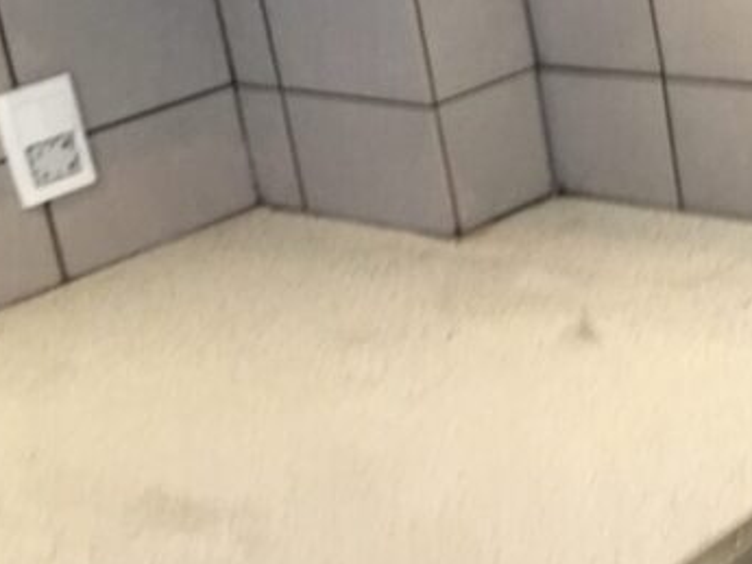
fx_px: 1869
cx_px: 911
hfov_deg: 21.1
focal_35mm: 86
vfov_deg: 16.8
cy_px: -4
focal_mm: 4.15
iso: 80
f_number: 2.2
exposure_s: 1/33
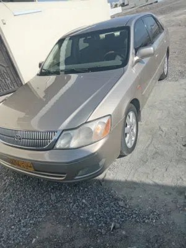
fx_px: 179
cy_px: 124
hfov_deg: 54.9
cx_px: 93
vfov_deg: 69.4
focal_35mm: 25
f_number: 1.8
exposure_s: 1/710
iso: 102
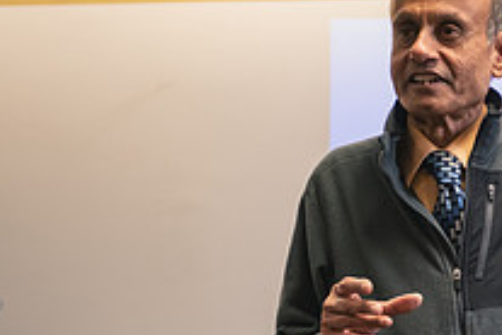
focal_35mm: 154
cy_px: 310
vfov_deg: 8.9
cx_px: 519
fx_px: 2147
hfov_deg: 13.1
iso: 1000
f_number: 2.8
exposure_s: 1/160
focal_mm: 55
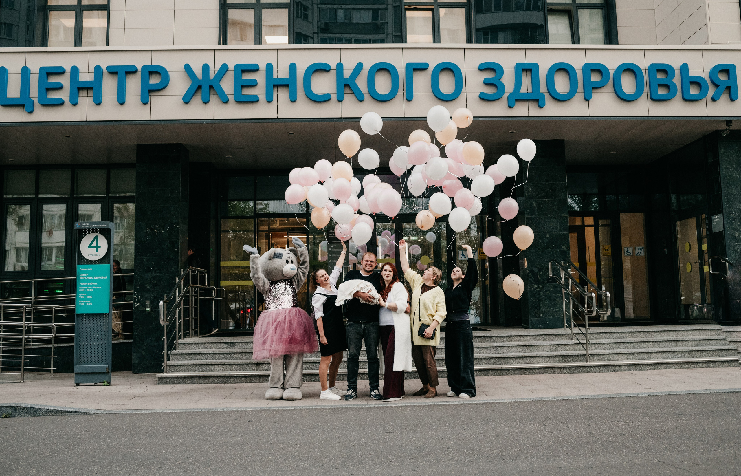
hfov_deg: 52.2
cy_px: 220
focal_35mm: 37
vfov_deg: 34.9
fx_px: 756
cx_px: 387
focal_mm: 35
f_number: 4
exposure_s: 1/400
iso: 1000
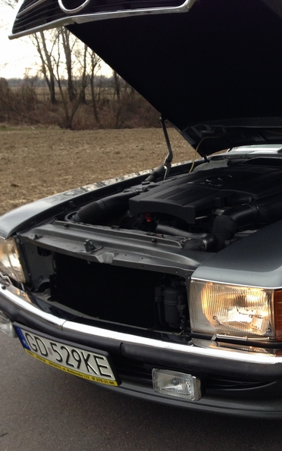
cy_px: 226
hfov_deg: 26.2
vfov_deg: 42.6
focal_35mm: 47
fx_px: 578
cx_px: 273
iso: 80
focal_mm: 4.12
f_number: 2.4
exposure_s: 1/120
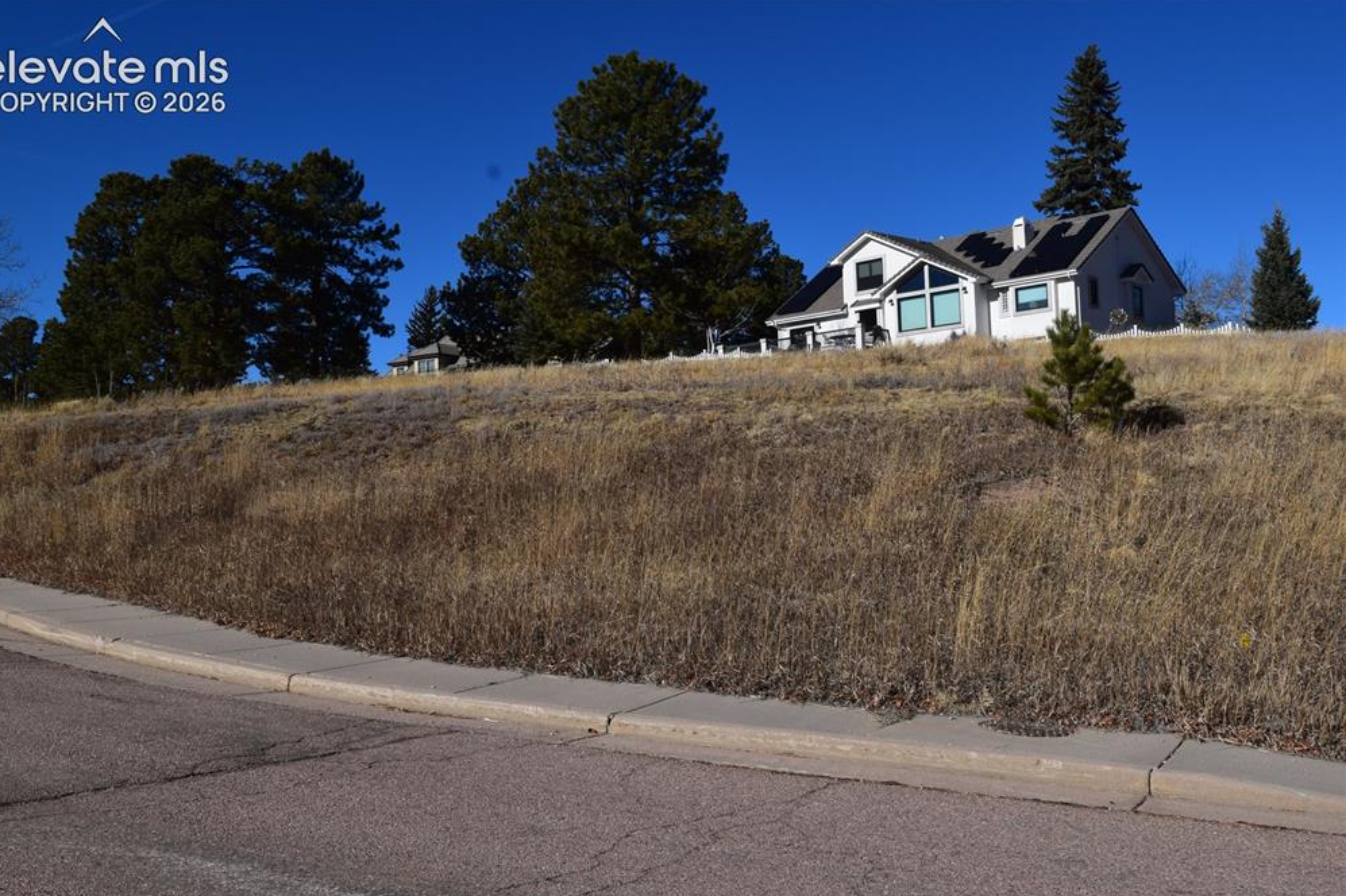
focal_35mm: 39
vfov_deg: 34.6
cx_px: 656
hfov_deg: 50.1
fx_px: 1439
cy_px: 453
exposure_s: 1/500
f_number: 11
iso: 280
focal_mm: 25
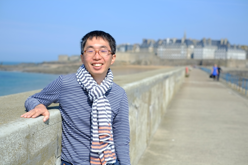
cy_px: 82
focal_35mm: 53
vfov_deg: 25.5
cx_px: 124
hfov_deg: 37.5
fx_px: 365
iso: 200
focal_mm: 35
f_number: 2.8
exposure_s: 1/4000
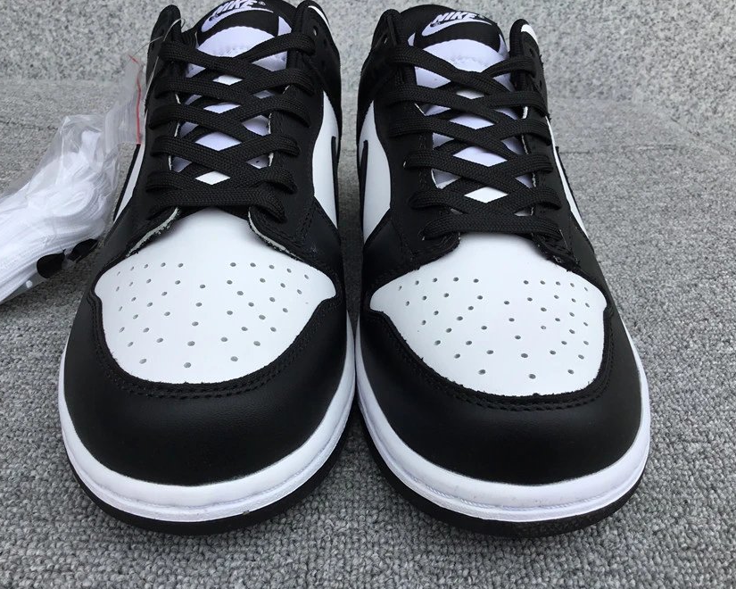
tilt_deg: -30.2
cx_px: 362
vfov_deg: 44.5
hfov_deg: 54.2
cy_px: 299
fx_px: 719
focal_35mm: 33
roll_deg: -2.5
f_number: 2.4
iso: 25
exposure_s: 1/886
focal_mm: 3.3
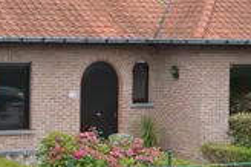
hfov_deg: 15.3
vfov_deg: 10.4
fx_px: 919
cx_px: 18
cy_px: 49
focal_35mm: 132
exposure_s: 1/250
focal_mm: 20
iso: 400
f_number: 9
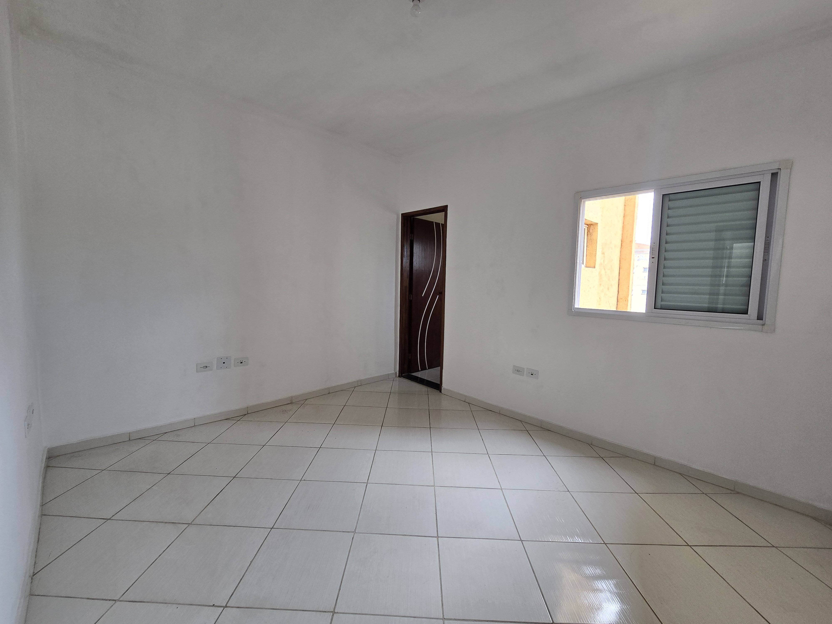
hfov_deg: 106.2
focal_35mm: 13
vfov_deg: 89.9
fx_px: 312
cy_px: 312
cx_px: 416
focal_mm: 2.2
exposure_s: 1/120
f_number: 2.2
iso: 64
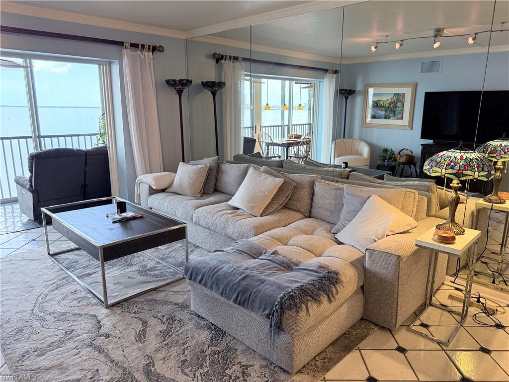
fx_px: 353
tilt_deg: -12.9
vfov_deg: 56.8
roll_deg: -0.4
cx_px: 254
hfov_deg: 71.6
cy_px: 191
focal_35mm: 24
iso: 320
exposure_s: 1/60
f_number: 1.78
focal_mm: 6.76
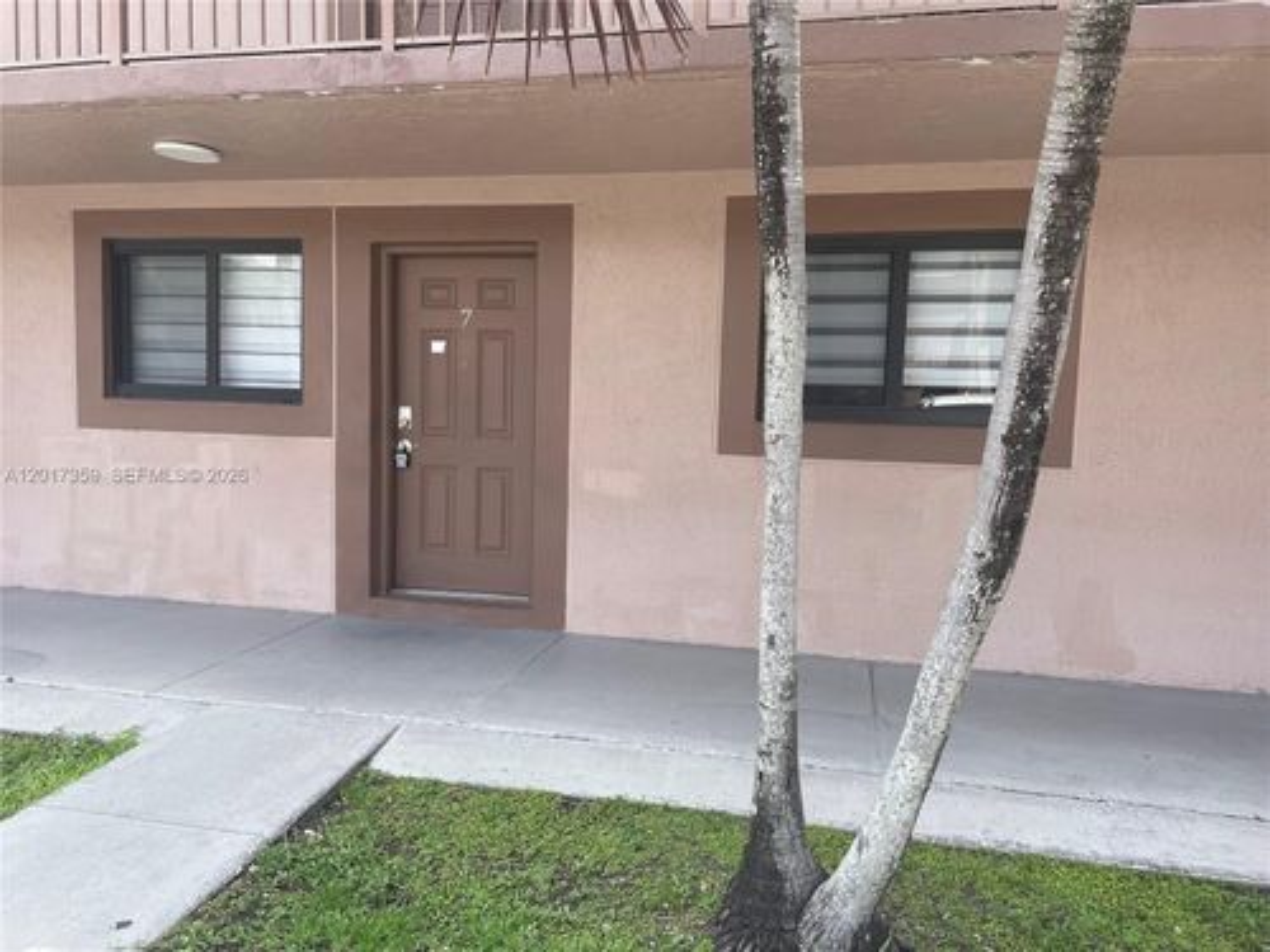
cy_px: 476
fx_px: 954
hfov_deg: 67.3
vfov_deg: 53.1
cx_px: 635
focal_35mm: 26
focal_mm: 4.2
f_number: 1.6
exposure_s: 1/698
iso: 32
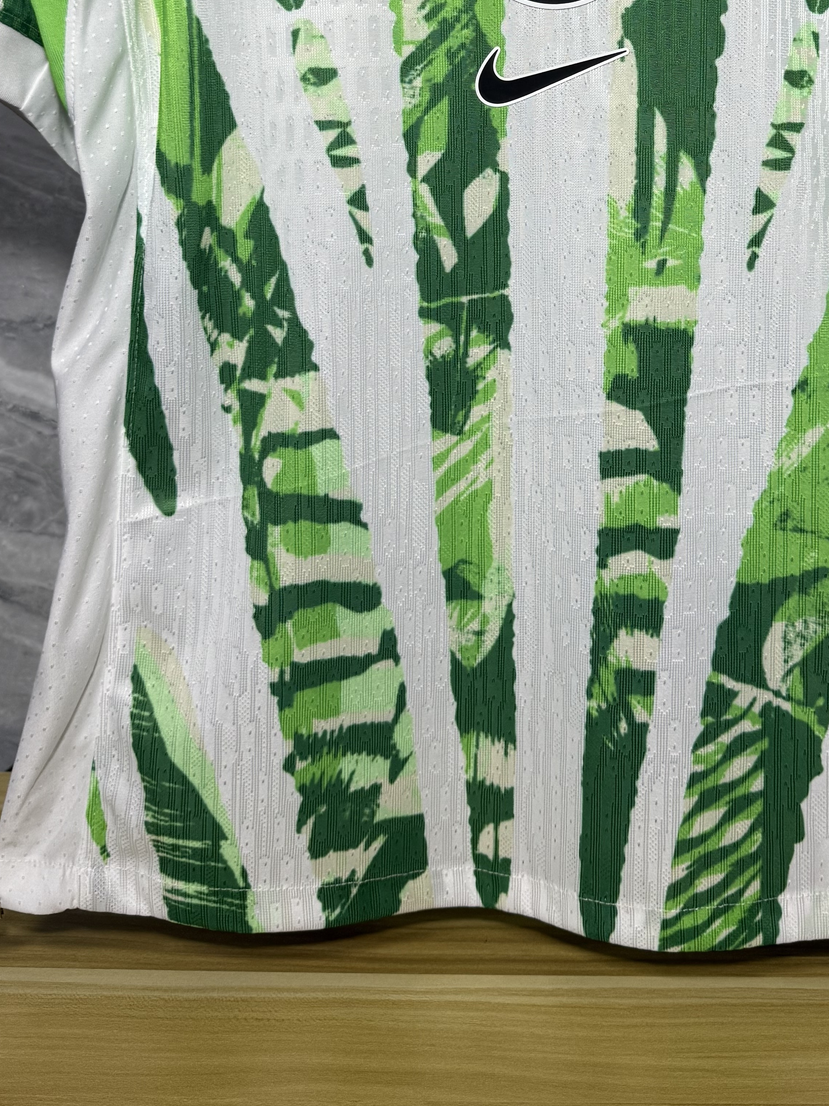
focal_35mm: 45
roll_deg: -0.6
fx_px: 1437
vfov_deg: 39.2
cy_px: 116
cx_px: 541
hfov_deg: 32.0
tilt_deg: -1.8
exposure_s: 1/100
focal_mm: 6.76
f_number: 1.78
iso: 100
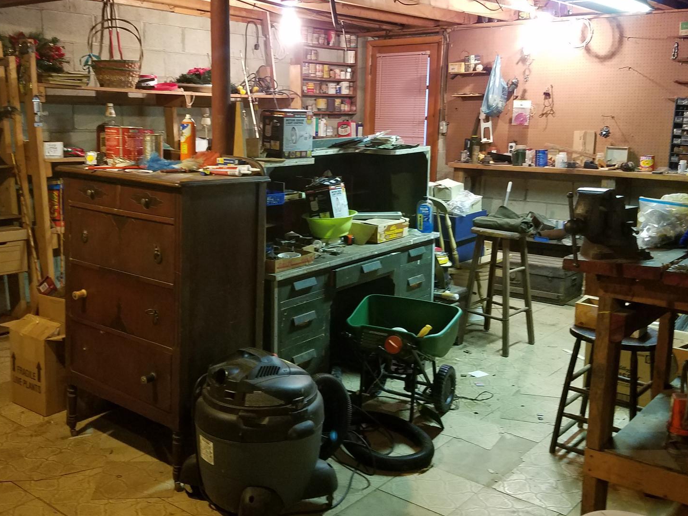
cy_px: 218
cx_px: 307
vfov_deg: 38.6
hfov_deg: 50.1
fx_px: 735
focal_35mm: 37
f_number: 1.7
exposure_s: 1/11
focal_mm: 4.2
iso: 200
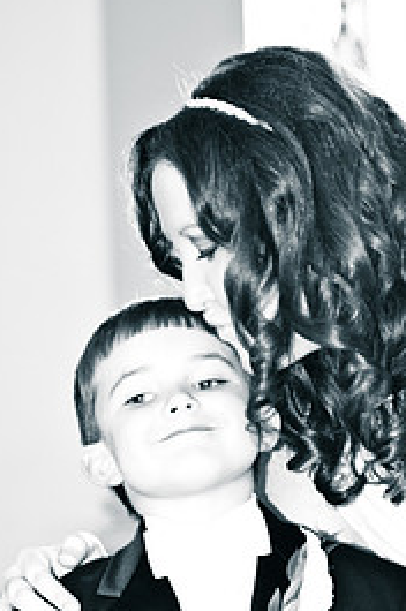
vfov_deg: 13.0
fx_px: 2680
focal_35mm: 158
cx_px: 200
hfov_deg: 8.7
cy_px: 413
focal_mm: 62
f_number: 2.8
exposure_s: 1/80
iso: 200
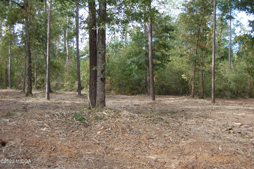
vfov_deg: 29.8
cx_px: 127
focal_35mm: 45
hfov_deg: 43.6
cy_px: 84
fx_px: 317
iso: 250
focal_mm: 30
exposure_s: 1/125
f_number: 5.6
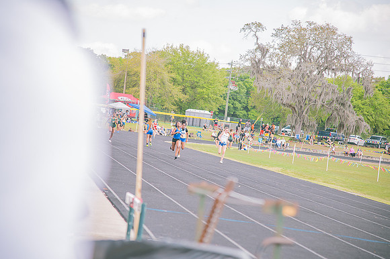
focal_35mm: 120
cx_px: 195
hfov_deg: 17.1
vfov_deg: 11.4
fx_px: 1299
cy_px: 130
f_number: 4
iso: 200
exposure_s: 1/200
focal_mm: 120
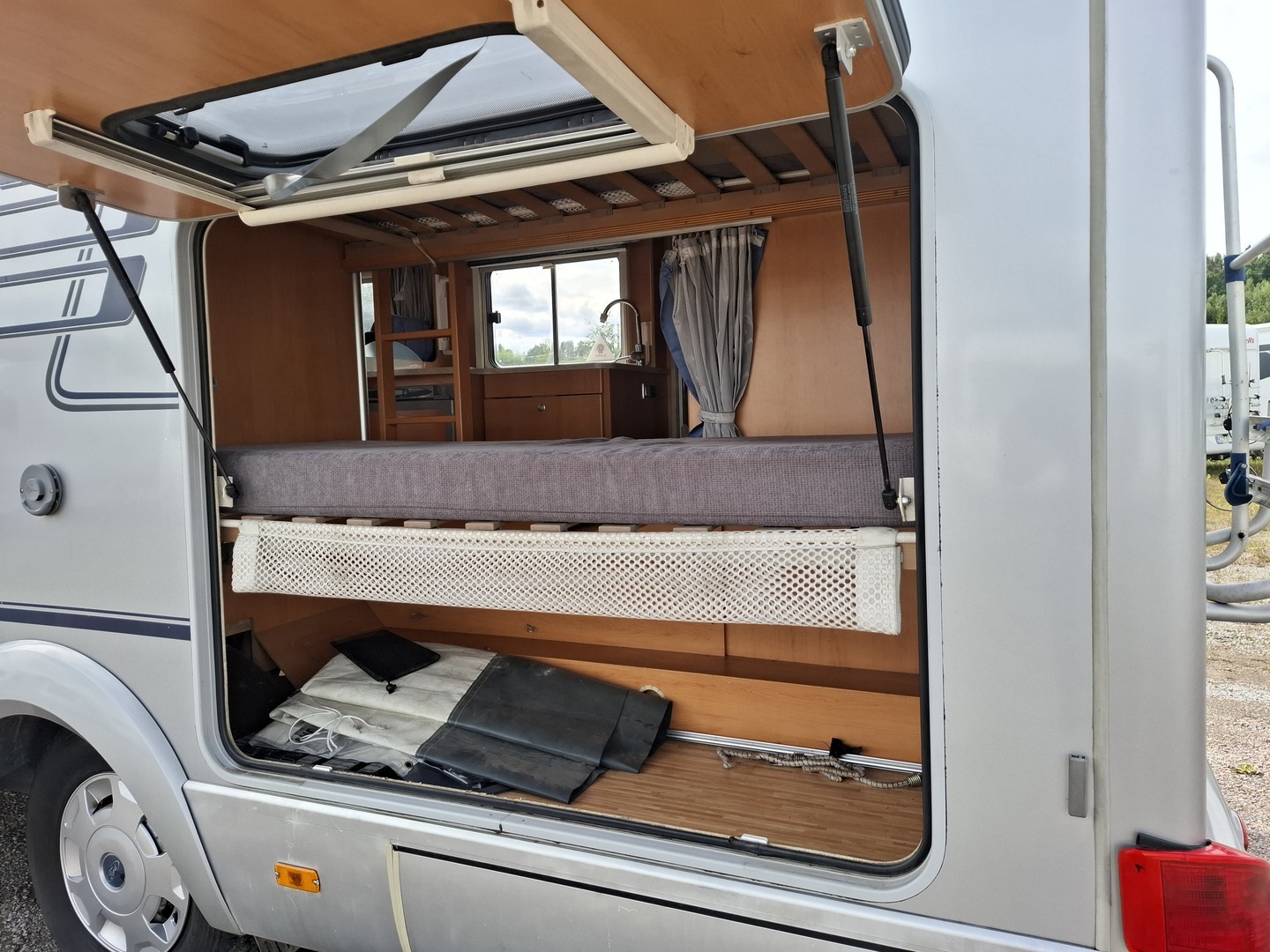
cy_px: 476
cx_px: 635
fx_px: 844
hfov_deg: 73.9
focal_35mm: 23
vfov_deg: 58.9
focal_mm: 5.54
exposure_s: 1/588
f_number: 1.8
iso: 50
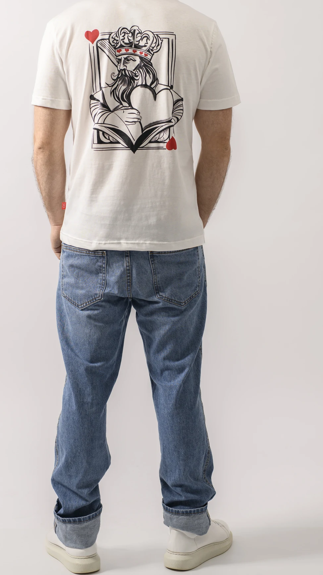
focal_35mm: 72
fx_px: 1096
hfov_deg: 16.8
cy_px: 223
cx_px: 144
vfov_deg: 29.3
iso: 80
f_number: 3.5
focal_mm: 50
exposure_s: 1/250
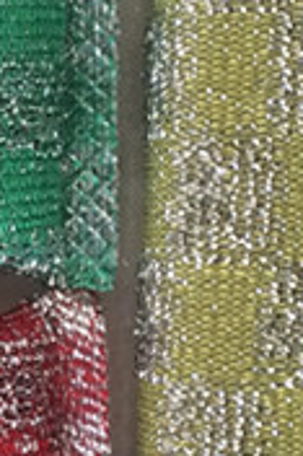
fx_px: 1695
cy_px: 286
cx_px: -39
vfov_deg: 15.3
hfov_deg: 10.1
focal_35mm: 134
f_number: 2.2
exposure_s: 1/30
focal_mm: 4.15
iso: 125
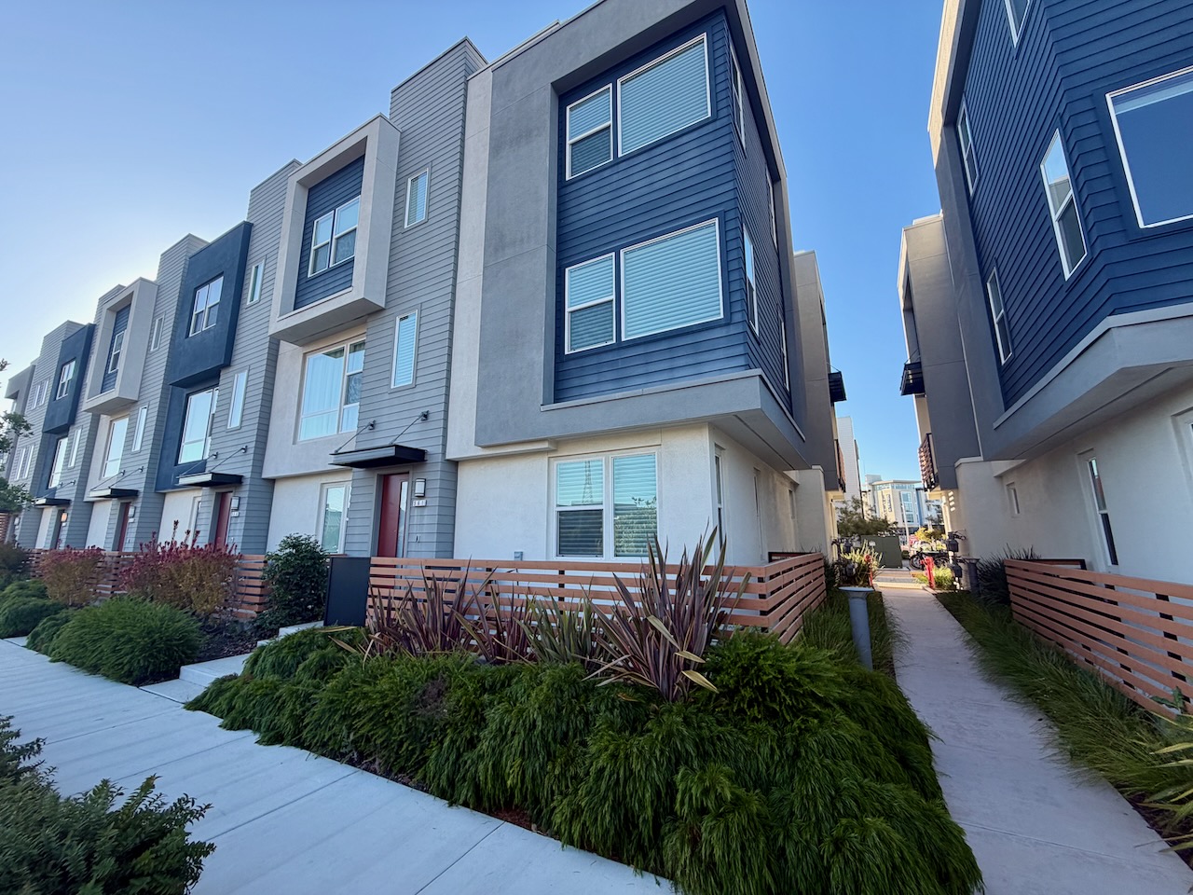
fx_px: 482
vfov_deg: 85.7
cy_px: 448
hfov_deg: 102.1
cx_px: 596
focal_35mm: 14
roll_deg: +0.6
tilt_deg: +11.1
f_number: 2.2
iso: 50
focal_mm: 2.22
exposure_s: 1/408
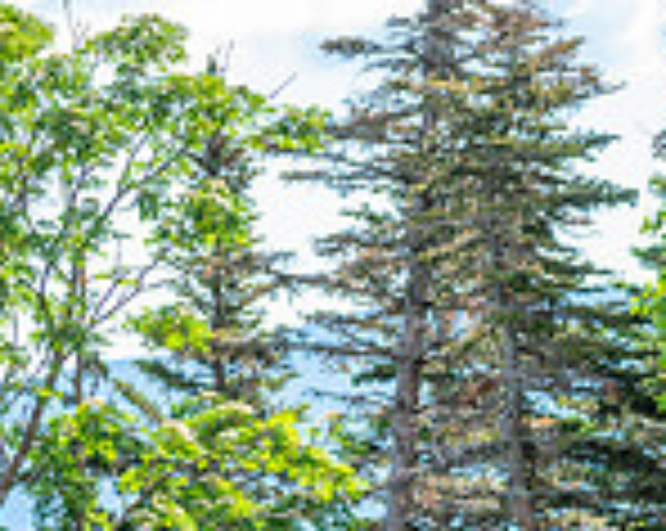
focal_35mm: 206
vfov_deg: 7.4
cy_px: 824
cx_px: 990
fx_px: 4055
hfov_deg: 9.2
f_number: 4.5
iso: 250
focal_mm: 56
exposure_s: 1/1000
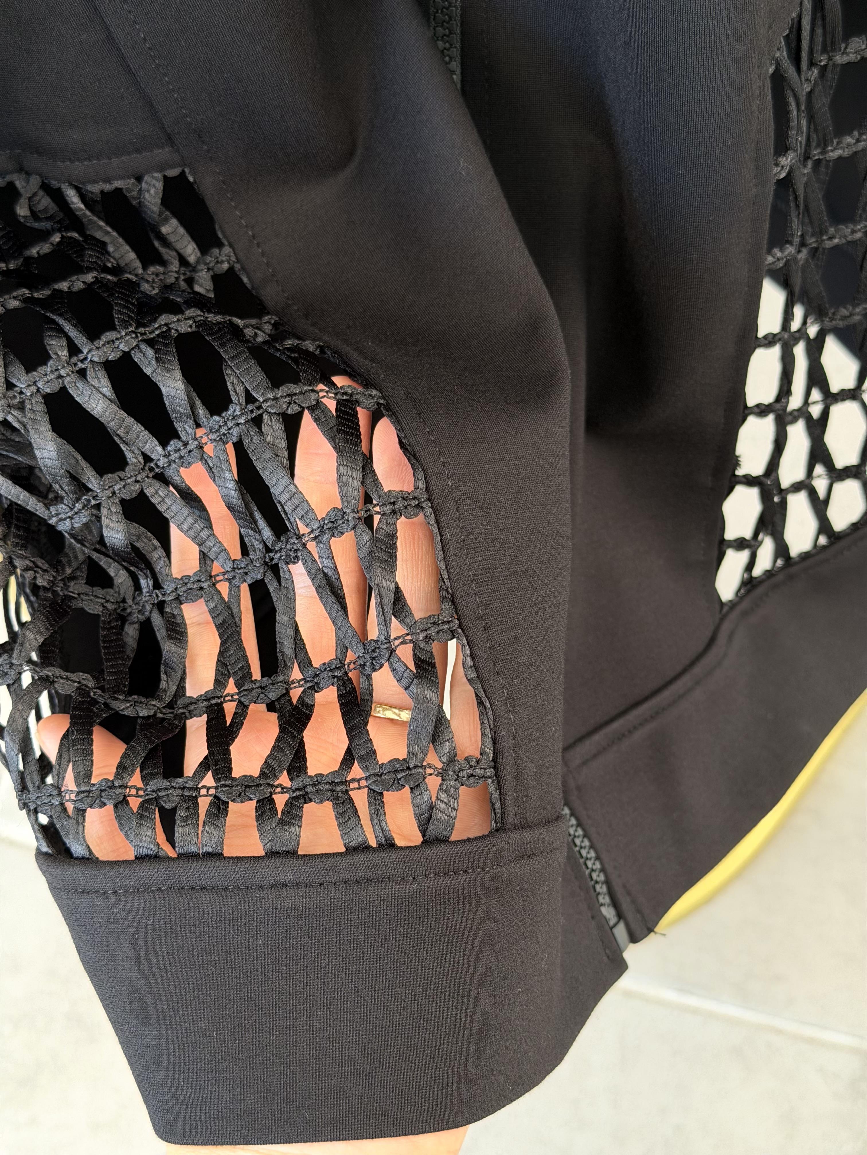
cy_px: 578
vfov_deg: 39.7
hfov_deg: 30.3
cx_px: 434
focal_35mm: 48
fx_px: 1603
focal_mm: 6.76
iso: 100
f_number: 1.78
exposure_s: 1/49
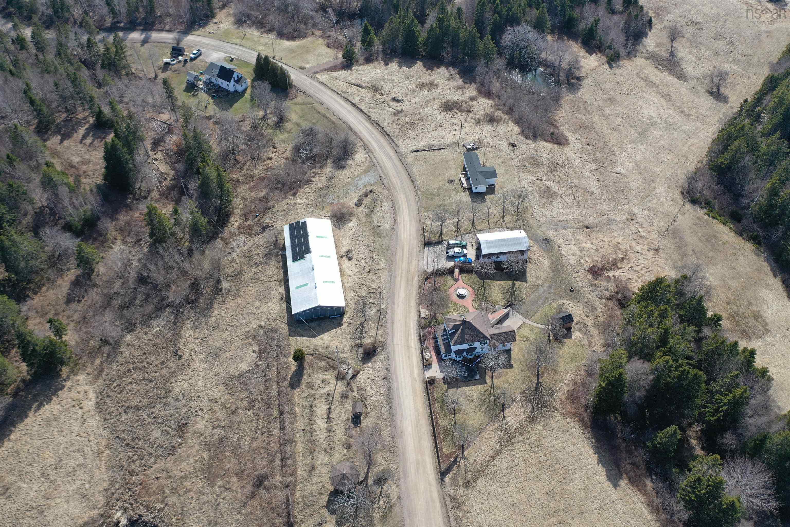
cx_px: 395
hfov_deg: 65.5
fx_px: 614
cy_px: 264
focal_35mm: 28
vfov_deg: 46.4
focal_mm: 10.26
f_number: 2.8
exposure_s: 1/100
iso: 100
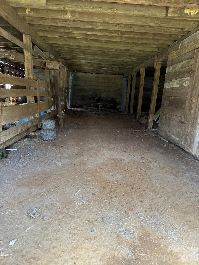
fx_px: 184
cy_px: 132
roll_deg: -3.5
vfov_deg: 71.6
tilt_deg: -10.4
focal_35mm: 24
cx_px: 100
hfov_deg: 56.8
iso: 160
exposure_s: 1/121
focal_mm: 6.76
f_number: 1.78
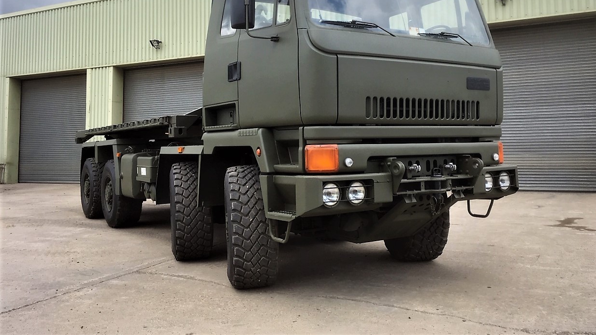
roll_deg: +0.3
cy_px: 112
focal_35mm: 32
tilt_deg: +2.7
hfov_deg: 61.0
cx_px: 301
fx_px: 506
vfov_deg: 36.3
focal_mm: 4.15
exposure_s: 1/390
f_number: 2.2
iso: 25
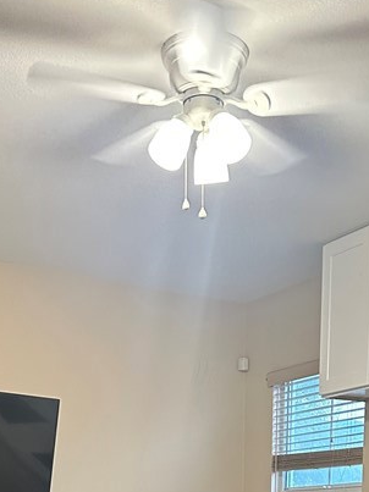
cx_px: 209
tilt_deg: -4.5
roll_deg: -1.0
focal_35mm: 61
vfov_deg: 27.4
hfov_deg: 24.0
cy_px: 608
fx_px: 867
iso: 800
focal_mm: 6.86
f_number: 1.78
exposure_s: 1/60
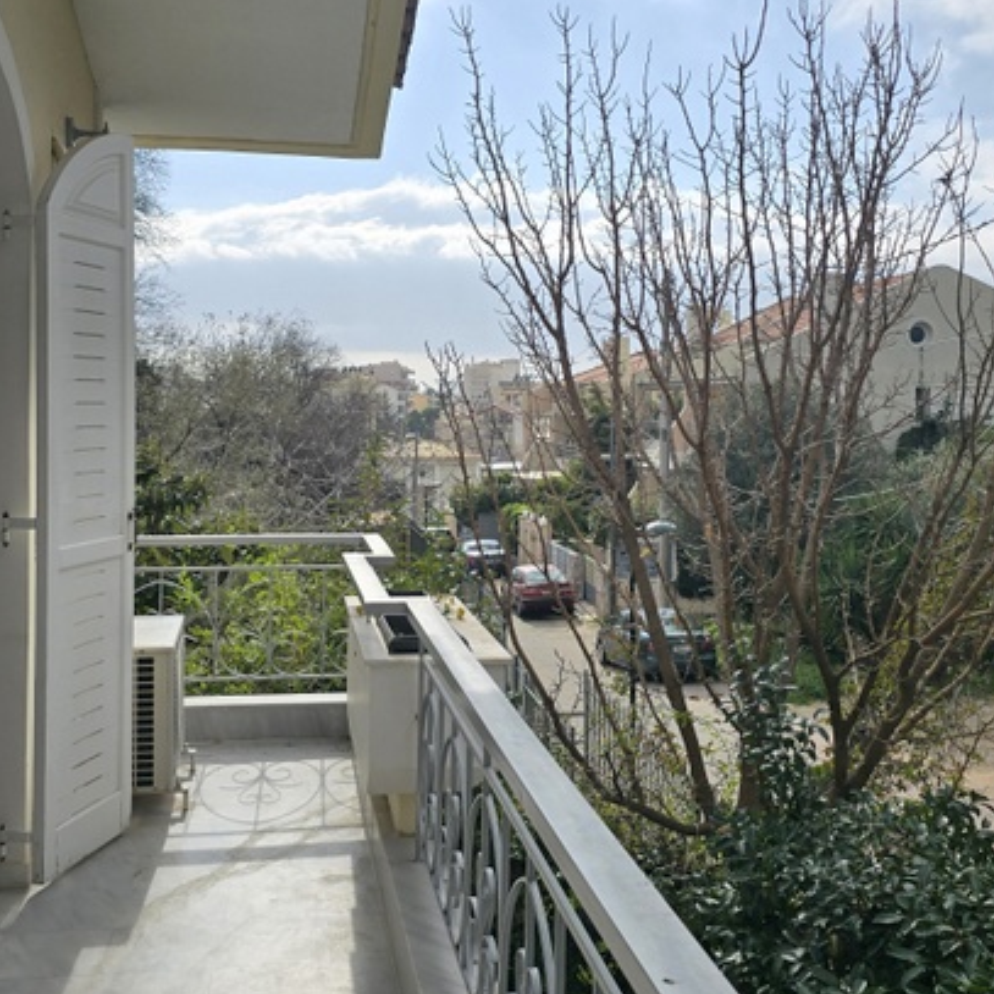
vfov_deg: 41.7
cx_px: 444
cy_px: 410
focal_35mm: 40
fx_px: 1299
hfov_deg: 41.8
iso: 12
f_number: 1.7
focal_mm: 6.3
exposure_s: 1/1899
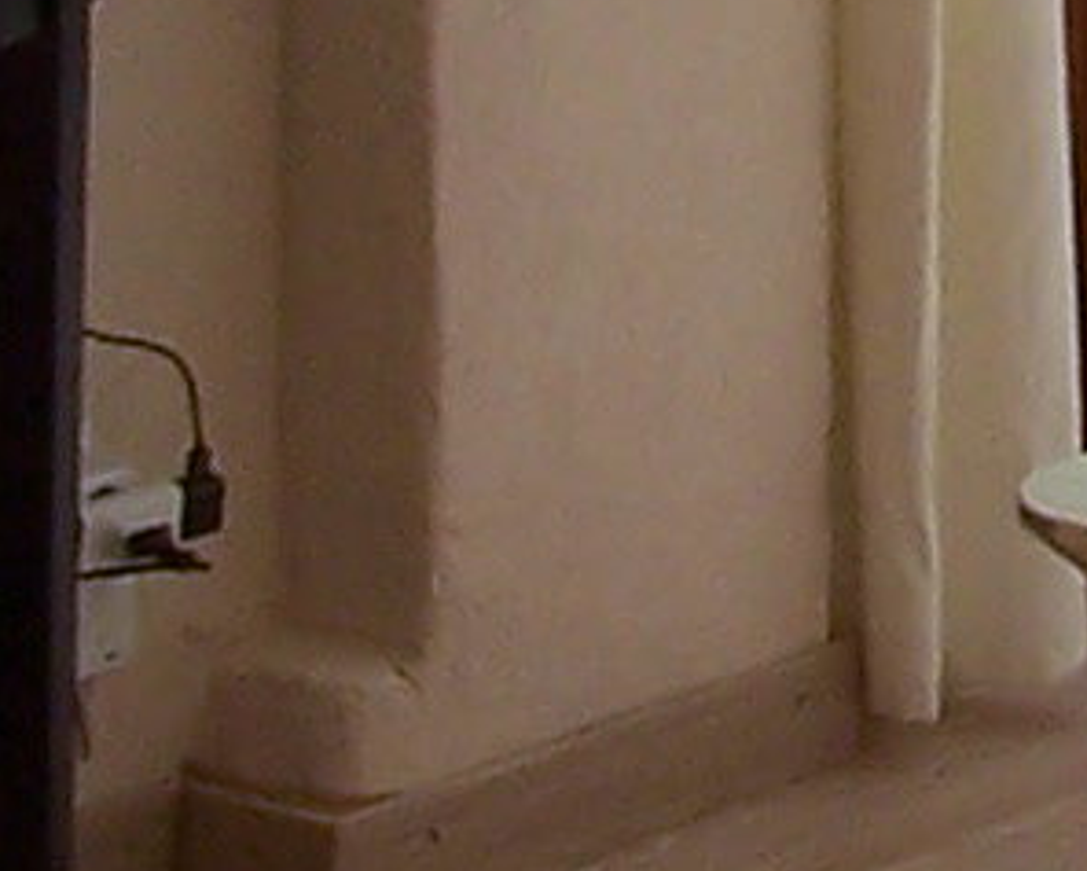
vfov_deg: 5.2
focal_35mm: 289
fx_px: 9300
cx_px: 1902
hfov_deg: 6.5
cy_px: -1000
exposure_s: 1/30
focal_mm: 6.3
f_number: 2.8
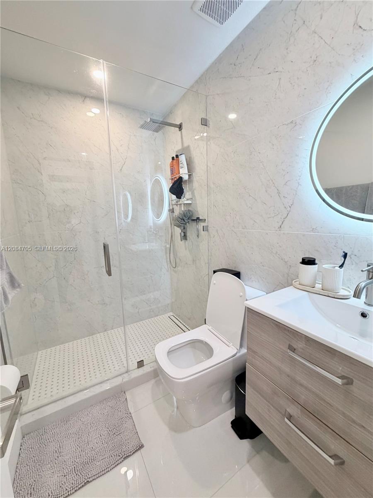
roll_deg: +1.5
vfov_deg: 102.1
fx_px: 201
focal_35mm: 14
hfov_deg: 85.7
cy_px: 249
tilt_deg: -9.3
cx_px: 186
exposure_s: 1/121
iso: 250
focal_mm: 2.22
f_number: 2.2
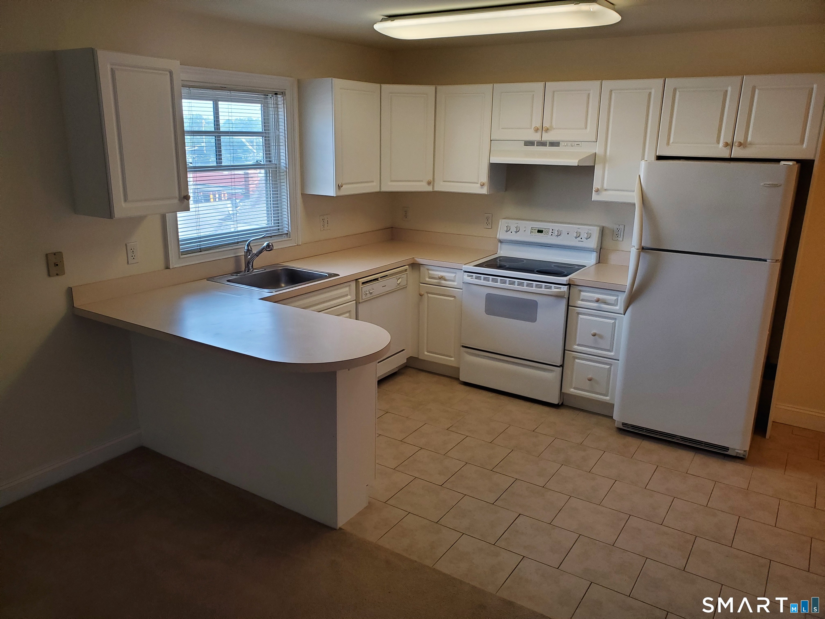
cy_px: 310
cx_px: 412
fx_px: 620
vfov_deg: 53.1
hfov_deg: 67.3
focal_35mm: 26
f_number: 2.4
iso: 160
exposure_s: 1/120
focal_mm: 4.3
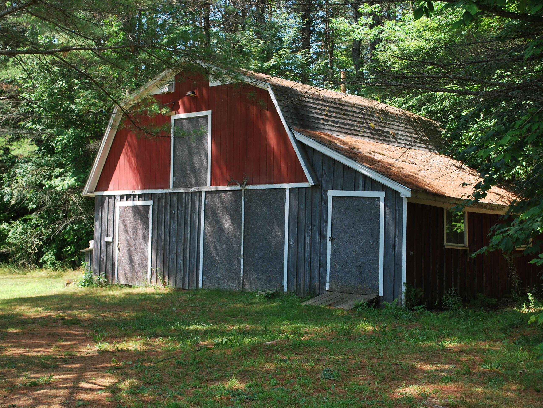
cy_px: 205
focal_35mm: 52
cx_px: 267
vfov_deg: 28.0
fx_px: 816
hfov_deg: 36.8
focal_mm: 32
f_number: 5.6
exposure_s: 1/125
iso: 125
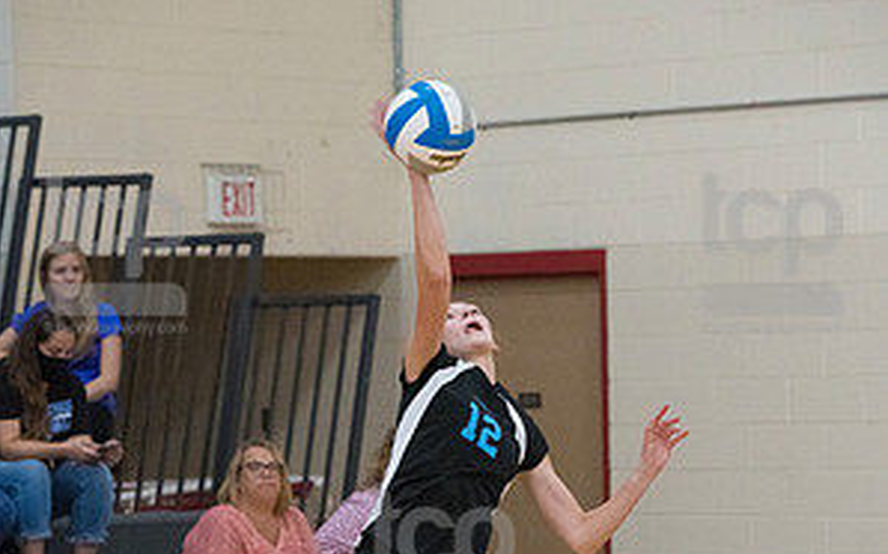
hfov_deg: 11.2
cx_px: 444
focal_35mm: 188
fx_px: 4548
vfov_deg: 6.9
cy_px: 572
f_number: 4.5
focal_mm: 122
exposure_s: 1/1000
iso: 6400
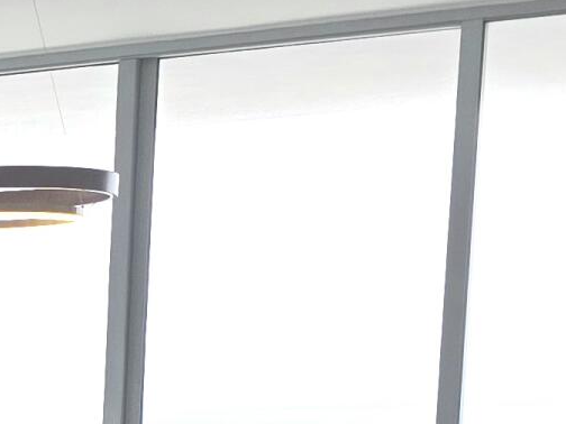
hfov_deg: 12.4
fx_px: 2240
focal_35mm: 137
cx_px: -638
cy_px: 717
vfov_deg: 10.3
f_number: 1.7
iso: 80
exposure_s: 1/1667
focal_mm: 6.3
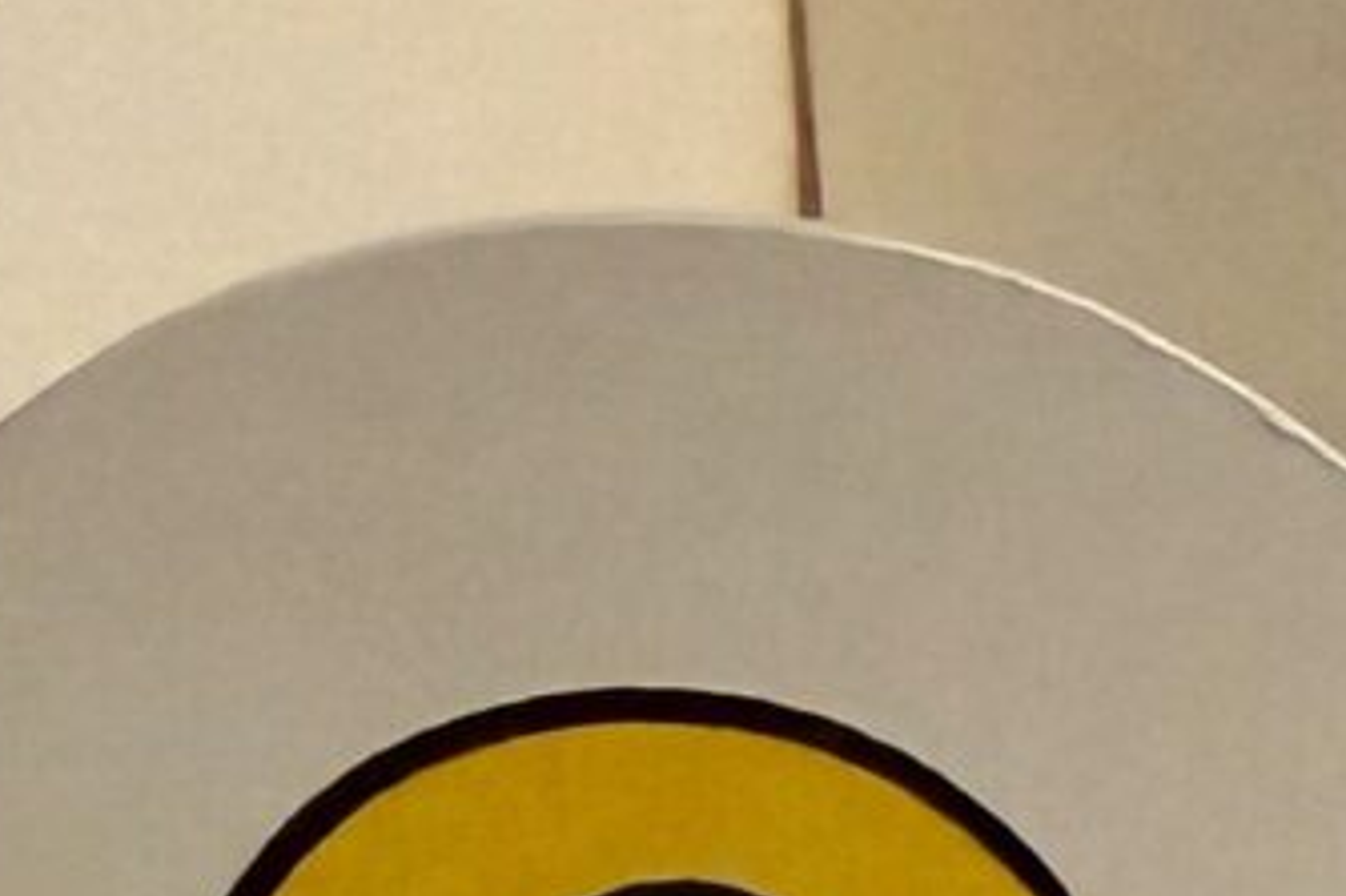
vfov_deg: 6.0
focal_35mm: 191
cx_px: 840
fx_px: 7137
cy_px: 3640
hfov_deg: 10.8
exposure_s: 1/59
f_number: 2.2
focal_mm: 2.22
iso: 500
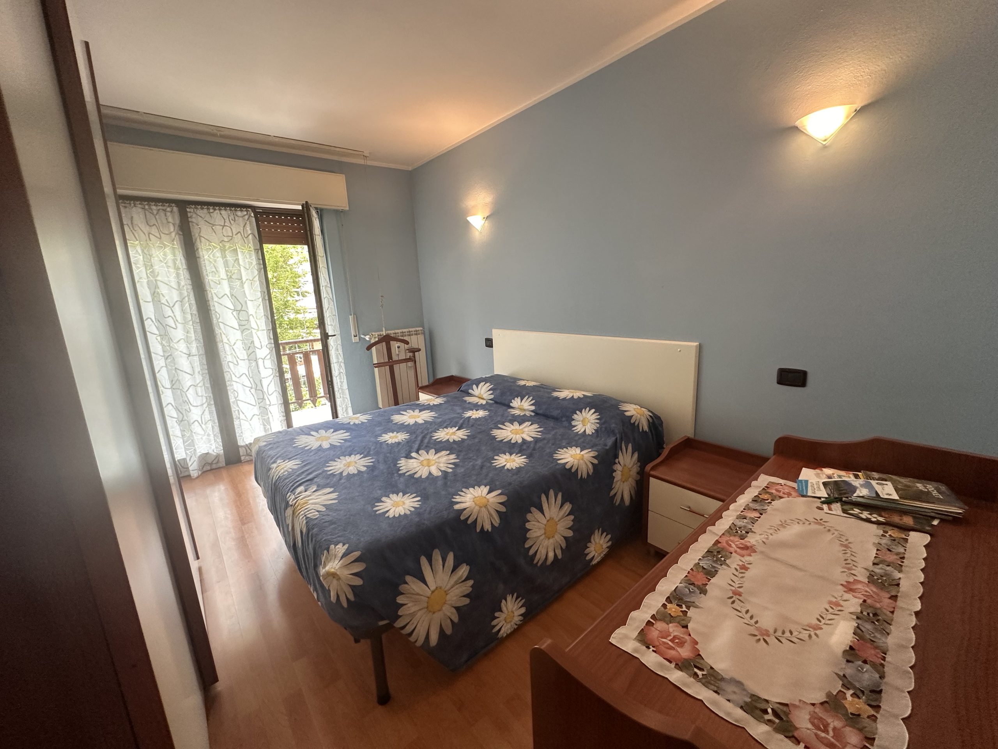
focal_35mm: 14
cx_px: 499
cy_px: 374
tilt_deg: -12.0
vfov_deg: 85.7
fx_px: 404
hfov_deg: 102.1
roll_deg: +3.0
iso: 200
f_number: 2.2
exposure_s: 1/100
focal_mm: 2.22
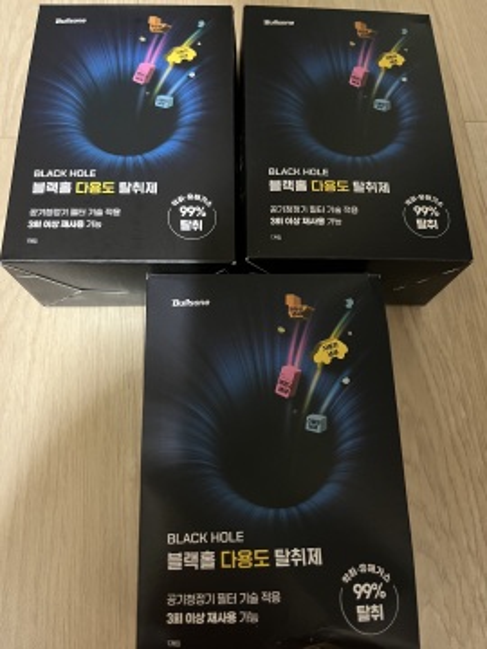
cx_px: 244
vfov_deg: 67.3
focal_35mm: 26
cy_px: 324
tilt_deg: -72.6
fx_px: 488
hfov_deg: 53.1
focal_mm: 5.1
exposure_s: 1/30
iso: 800
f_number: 1.6
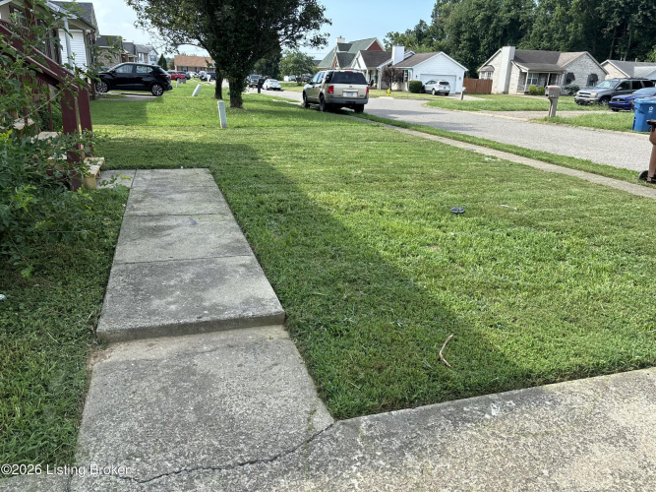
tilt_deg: -19.1
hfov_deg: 67.3
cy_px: 246
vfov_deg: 53.0
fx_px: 493
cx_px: 328
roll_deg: +2.1
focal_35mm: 26
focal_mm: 5.96
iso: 50
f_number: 1.6
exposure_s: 1/1279
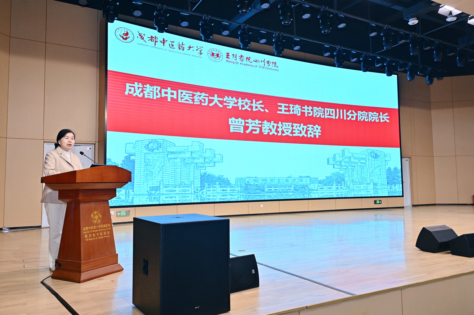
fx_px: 368
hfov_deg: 65.5
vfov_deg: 46.3
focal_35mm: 28
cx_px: 237
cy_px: 158
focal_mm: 28
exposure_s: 1/200
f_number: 4
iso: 800
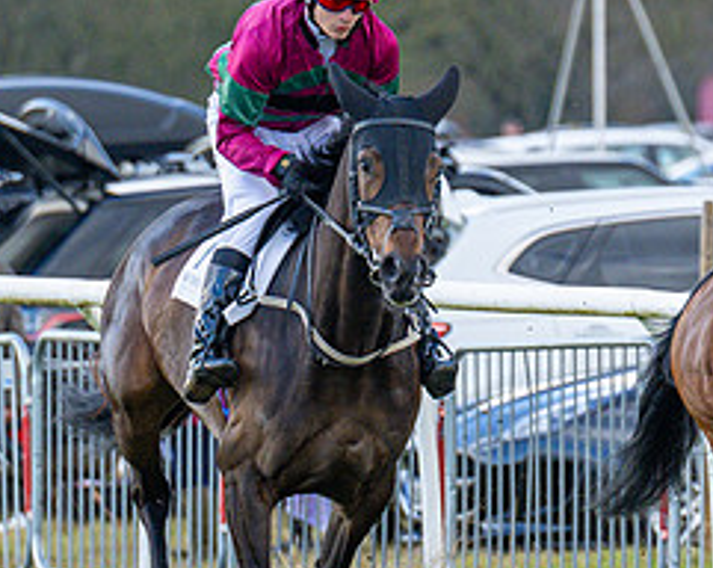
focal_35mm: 1028
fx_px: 21658
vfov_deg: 1.5
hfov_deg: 1.9
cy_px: 327
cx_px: 1022
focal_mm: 200
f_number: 4
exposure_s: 1/1000
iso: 500
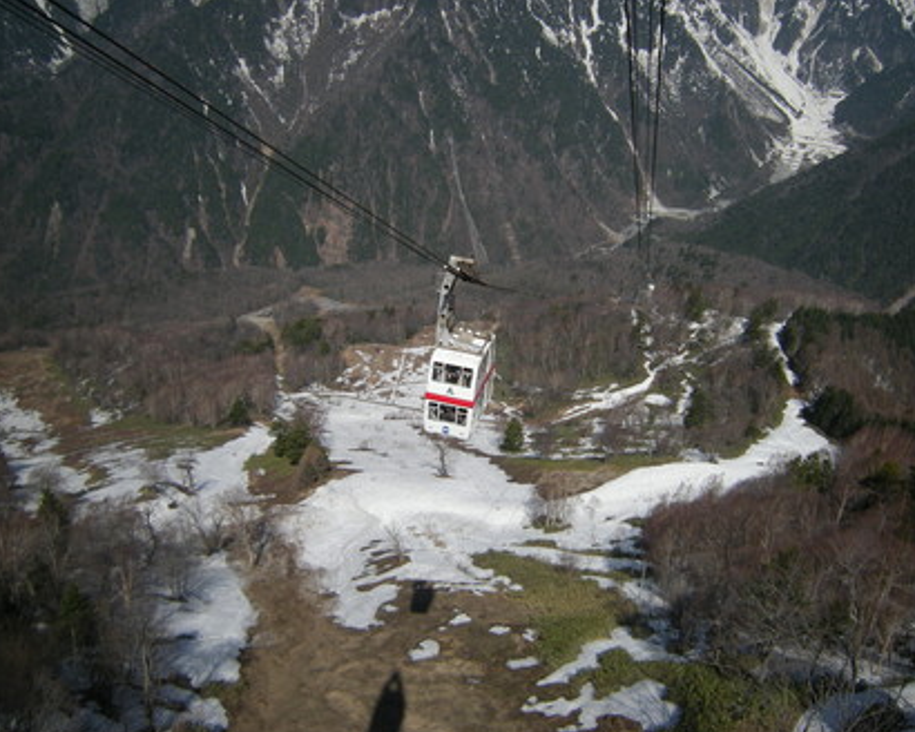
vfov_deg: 48.5
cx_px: 455
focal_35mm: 30
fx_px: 812
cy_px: 370
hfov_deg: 58.8
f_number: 5.6
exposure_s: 1/440
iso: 64
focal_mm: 4.7
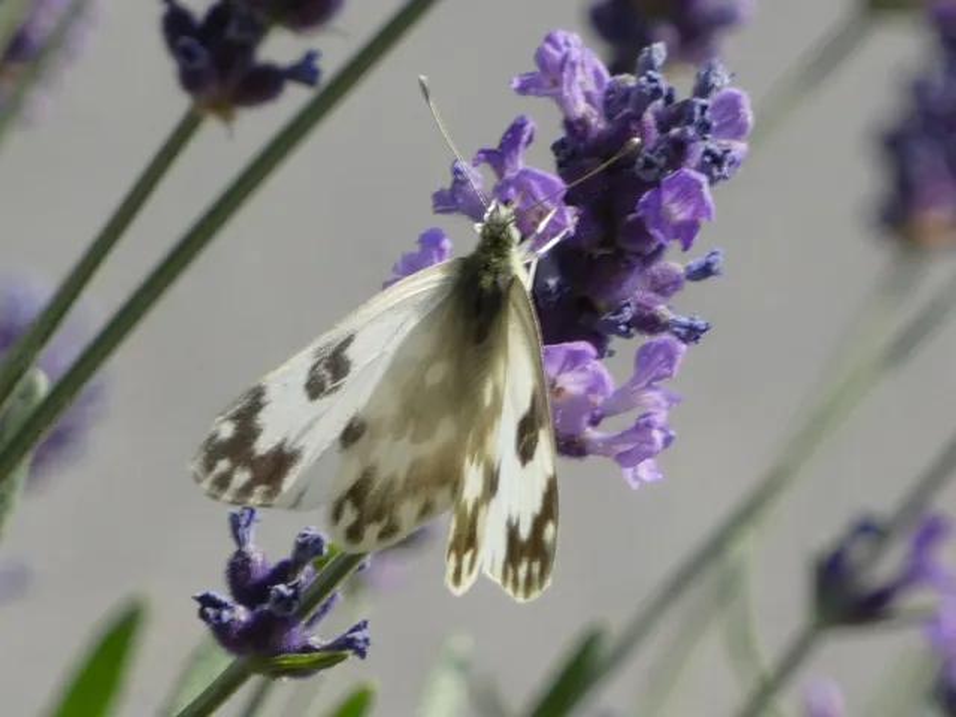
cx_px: 478
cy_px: 358
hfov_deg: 2.9
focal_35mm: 681
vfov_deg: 2.2
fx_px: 18807
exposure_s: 1/250
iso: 80
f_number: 5.6
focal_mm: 121.9
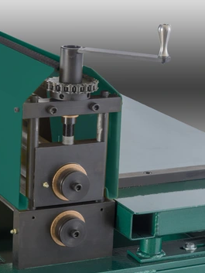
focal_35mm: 127
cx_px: 92
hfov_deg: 11.7
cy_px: 128
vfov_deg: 15.5
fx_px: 1002
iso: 100
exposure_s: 1/100
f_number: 10
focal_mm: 56
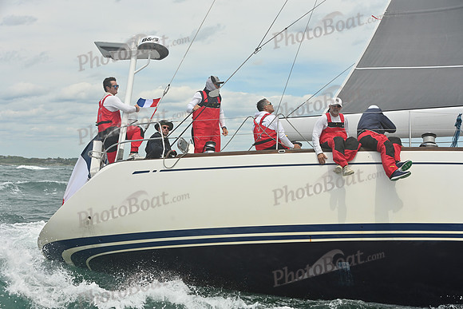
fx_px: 900
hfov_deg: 28.8
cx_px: 232
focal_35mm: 70
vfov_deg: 19.5
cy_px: 154
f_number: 9
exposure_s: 1/1250
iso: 250
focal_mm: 70
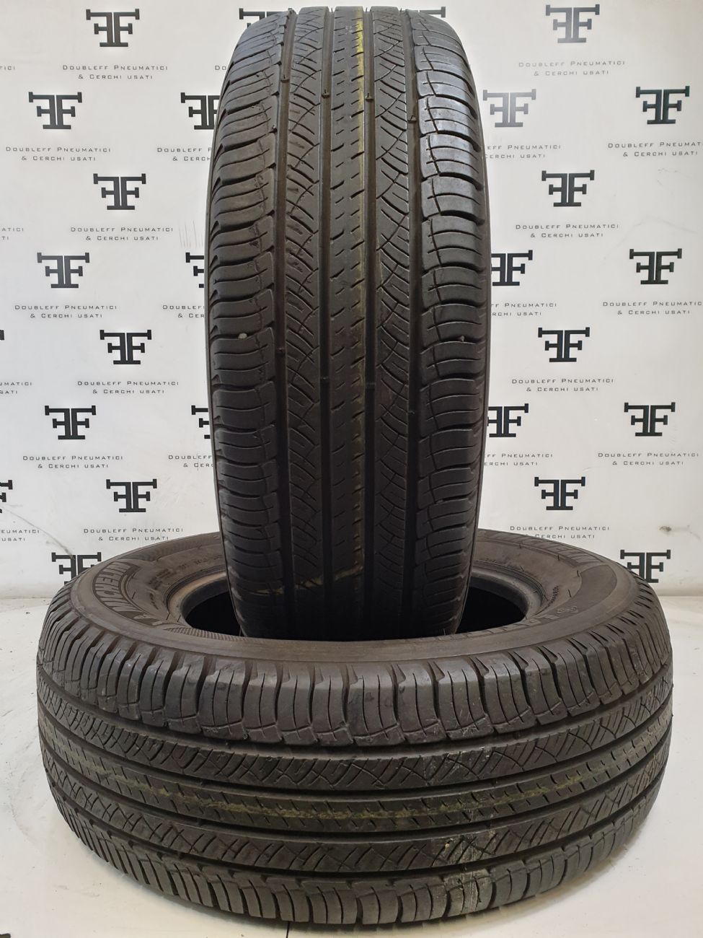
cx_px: 352
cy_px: 469
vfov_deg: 67.3
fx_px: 704
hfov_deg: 53.1
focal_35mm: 26
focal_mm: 4.3
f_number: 2.4
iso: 200
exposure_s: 1/50
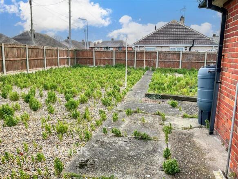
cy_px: 90
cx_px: 119
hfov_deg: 61.7
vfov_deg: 48.2
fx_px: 199
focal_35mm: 29
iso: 20
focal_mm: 3
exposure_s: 1/120
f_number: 1.8
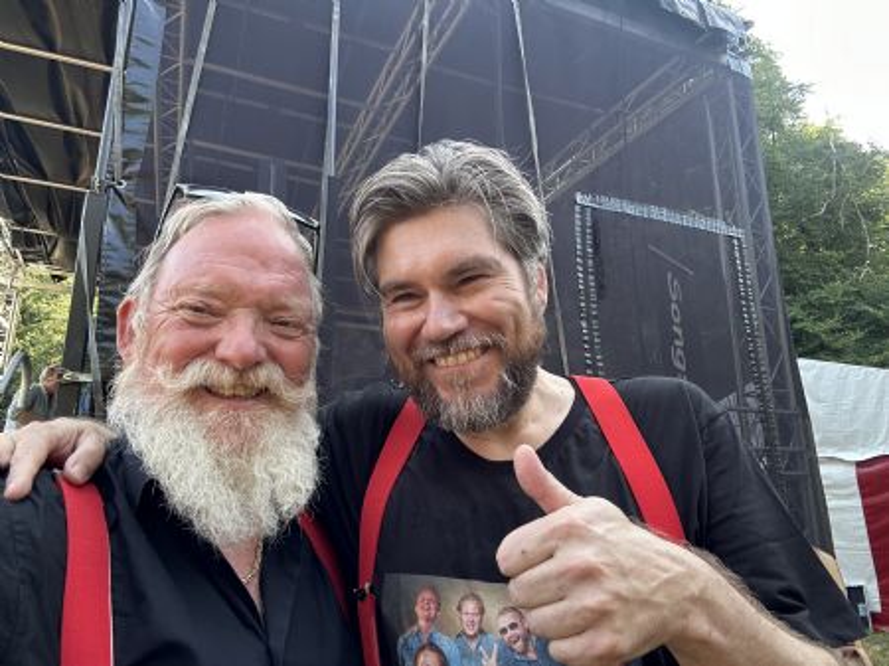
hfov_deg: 74.0
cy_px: 333
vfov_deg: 58.8
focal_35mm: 23
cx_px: 444
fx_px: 590
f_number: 1.9
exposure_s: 1/121
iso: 32
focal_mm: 2.69
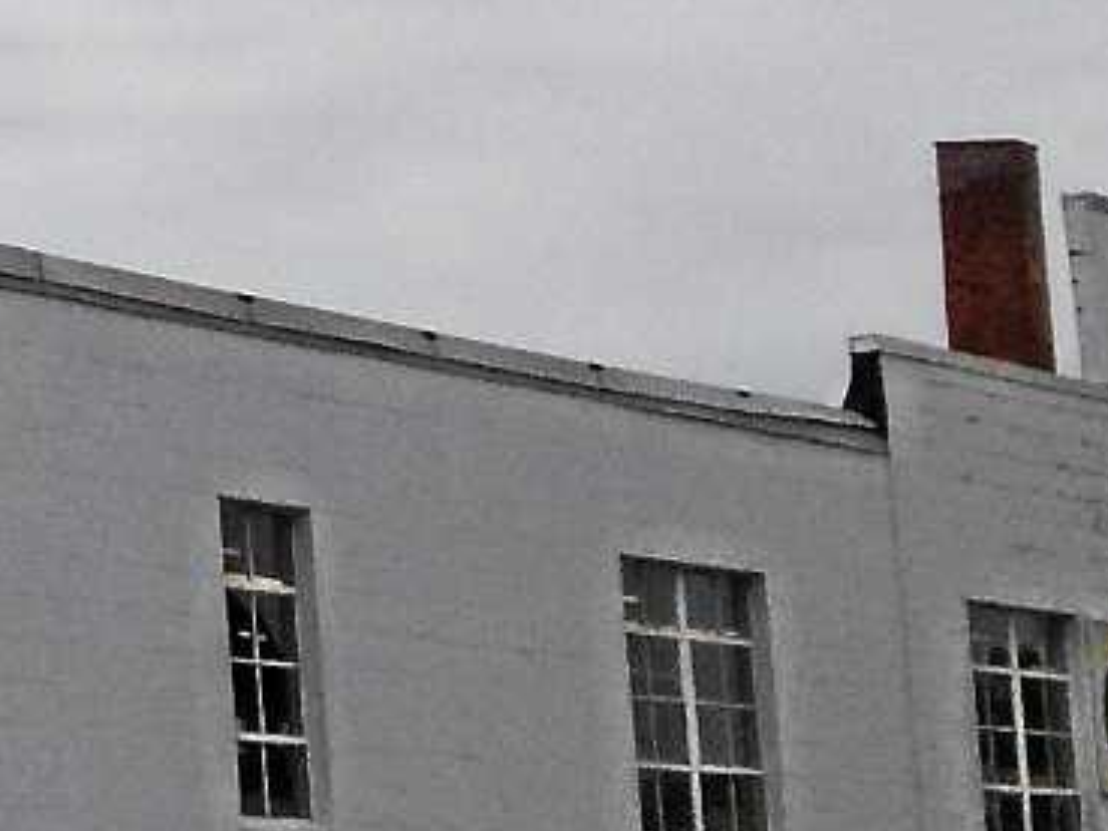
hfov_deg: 9.2
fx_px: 6242
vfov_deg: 7.5
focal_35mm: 195
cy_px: -512
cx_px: -1400
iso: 50
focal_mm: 4.28
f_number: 2.4
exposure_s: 1/5025
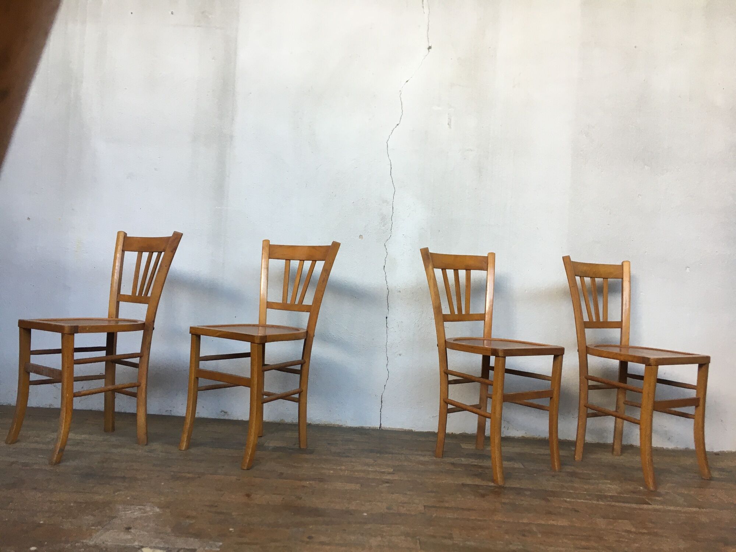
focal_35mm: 29
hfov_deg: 61.7
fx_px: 617
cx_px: 368
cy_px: 276
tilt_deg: +0.1
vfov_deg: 48.2
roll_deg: -3.6
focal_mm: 4.15
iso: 32
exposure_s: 1/33
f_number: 2.2
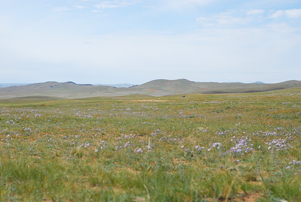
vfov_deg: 18.2
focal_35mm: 75
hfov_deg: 27.0
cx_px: 150
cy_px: 101
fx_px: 628
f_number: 5.6
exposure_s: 1/2500
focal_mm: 50
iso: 400
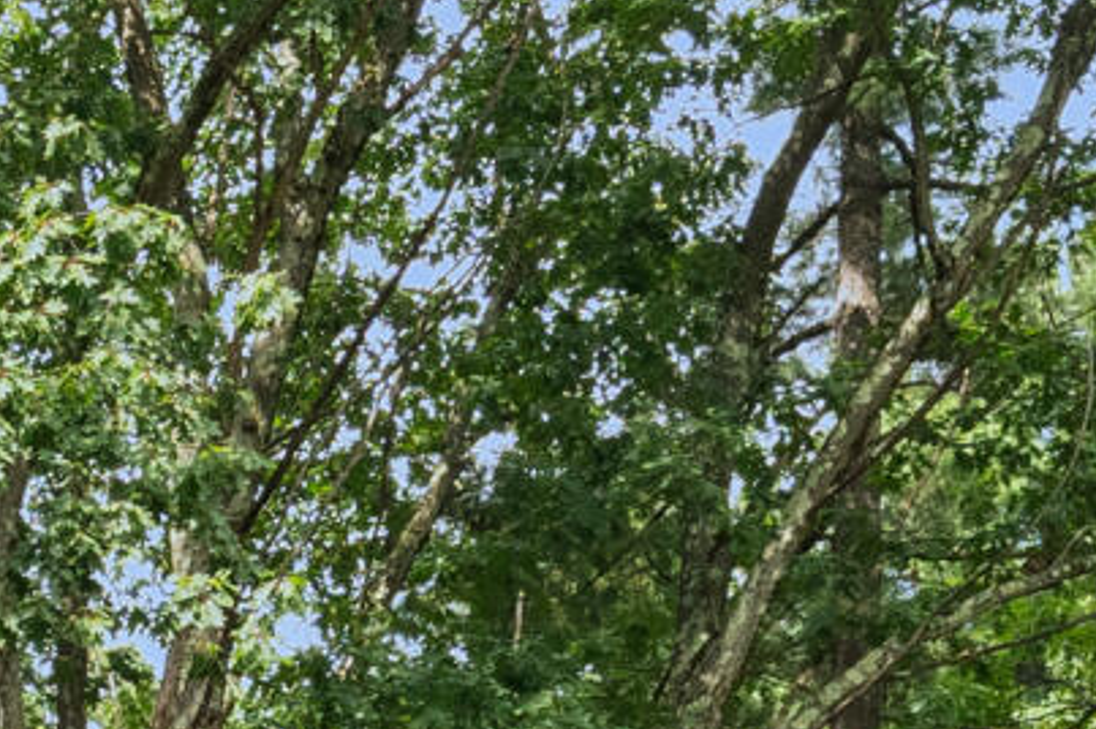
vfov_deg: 5.5
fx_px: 7027
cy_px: 2335
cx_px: -623
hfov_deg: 8.7
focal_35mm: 231
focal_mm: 31
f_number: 8
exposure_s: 1/640
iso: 800
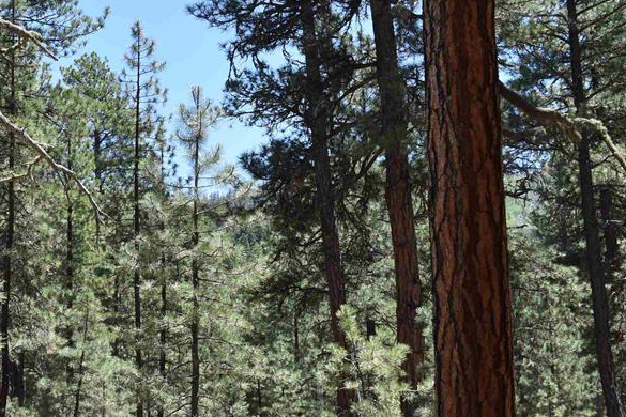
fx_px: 1095
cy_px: 258
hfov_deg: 31.0
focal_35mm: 63
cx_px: 116
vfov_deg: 21.5
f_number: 7.1
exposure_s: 1/250
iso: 200
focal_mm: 24
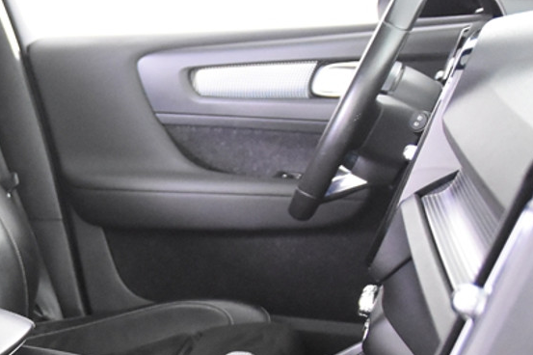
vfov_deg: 17.6
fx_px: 1125
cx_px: -98
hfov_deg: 24.3
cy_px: 339
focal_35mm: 76
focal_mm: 20
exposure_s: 1/30
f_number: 2.8
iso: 7200
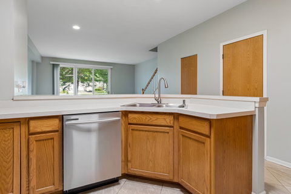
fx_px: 145
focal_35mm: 18
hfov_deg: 90.0
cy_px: 97
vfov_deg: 67.4
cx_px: 146
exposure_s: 1/8
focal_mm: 12
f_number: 8
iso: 250
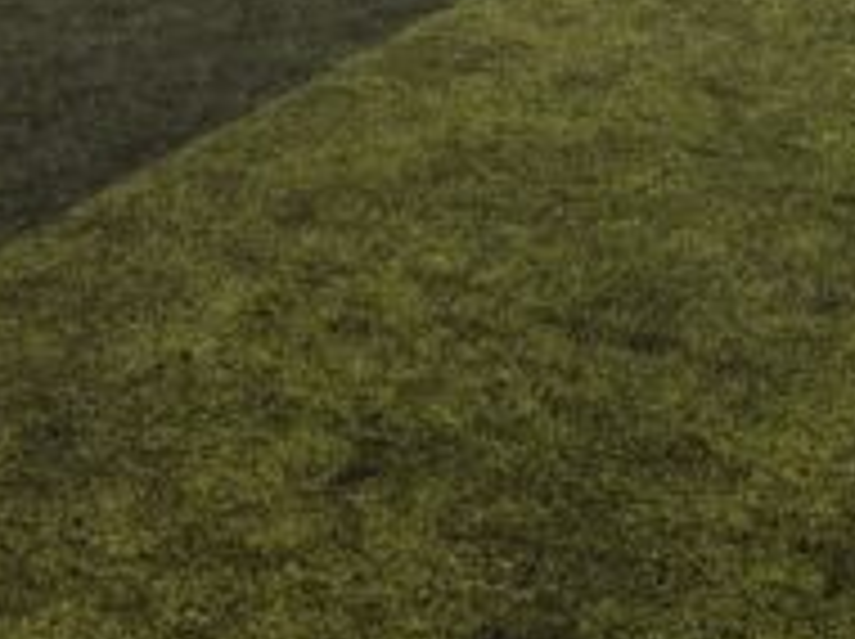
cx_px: 958
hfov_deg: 20.1
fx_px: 2294
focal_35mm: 93
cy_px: -603
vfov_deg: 13.7
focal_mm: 5.4
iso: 320
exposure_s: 1/100
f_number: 1.8
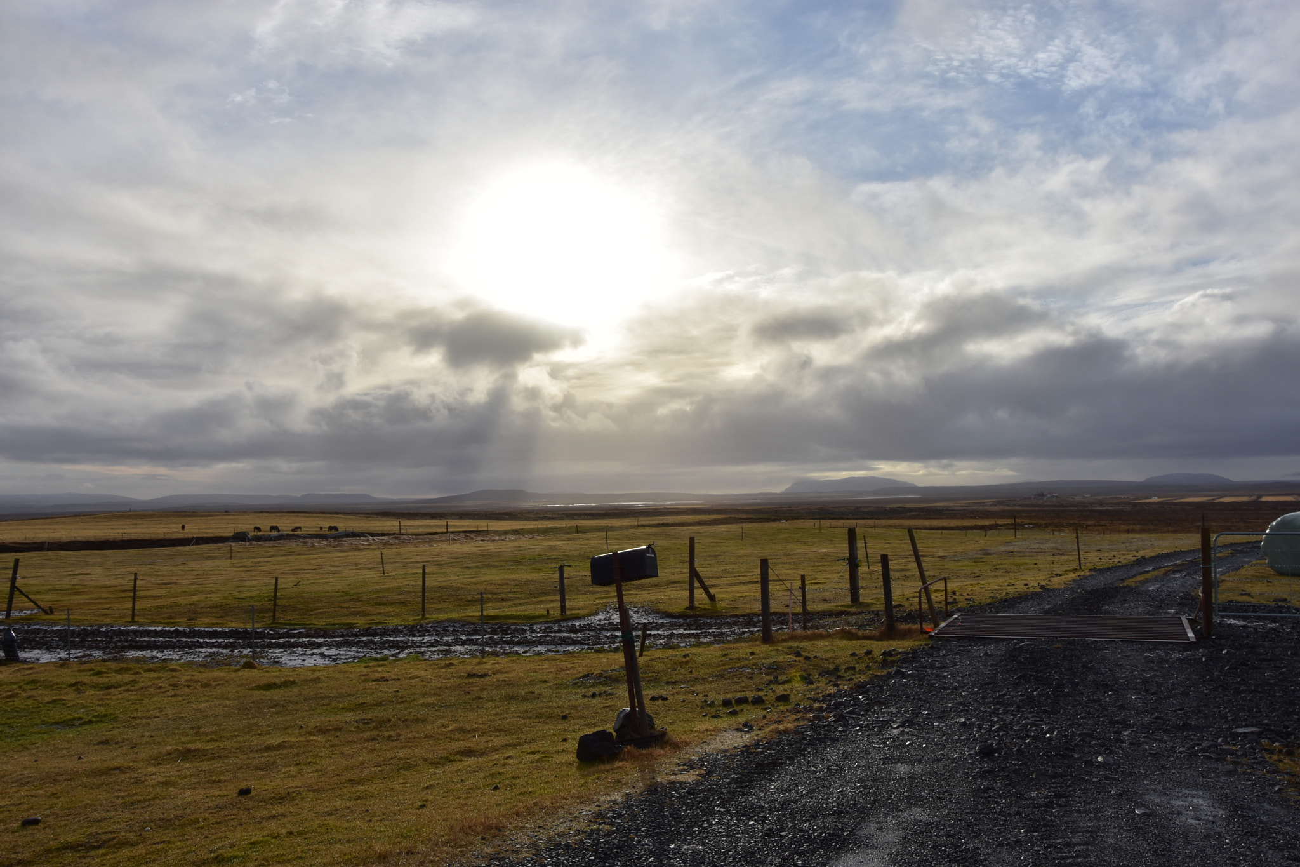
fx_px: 1137
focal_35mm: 32
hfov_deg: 59.5
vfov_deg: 41.7
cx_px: 650
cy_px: 434
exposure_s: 1/250
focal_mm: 21
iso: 100
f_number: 13
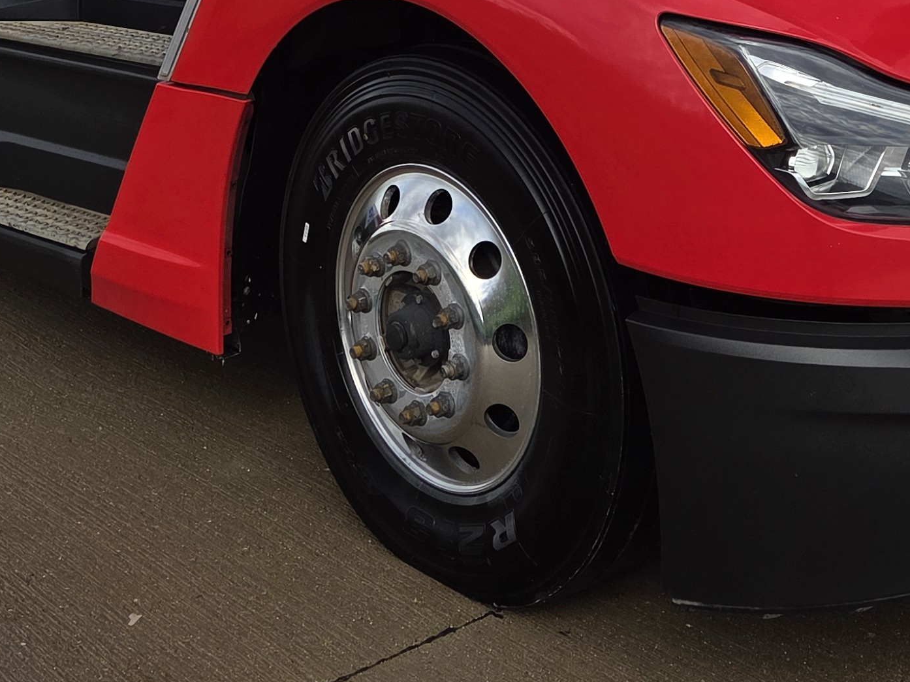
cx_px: 514
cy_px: -235
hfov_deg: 29.4
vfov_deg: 20.2
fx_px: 1735
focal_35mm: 66
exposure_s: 1/3598
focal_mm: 5.4
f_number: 1.8
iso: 80
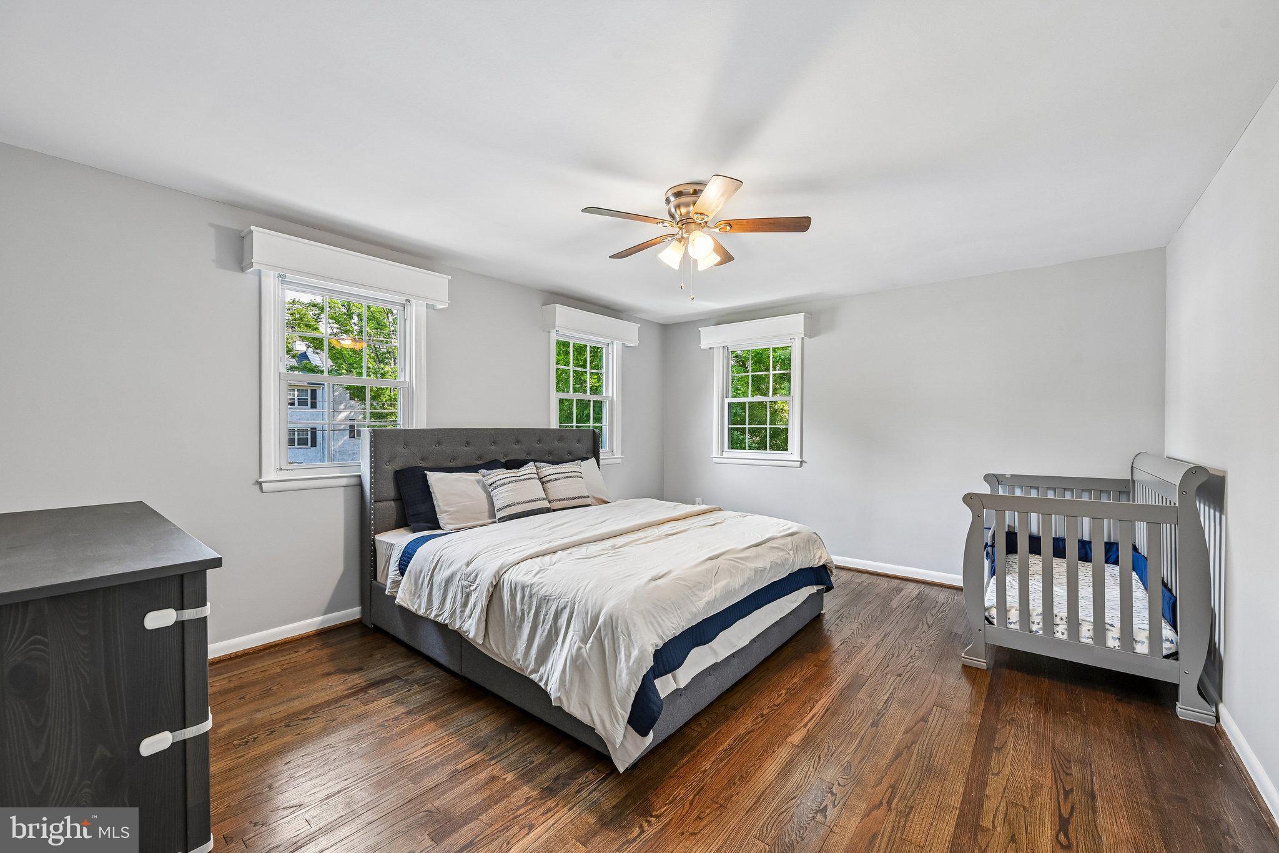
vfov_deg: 81.2
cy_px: 426
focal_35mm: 14
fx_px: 497
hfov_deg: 104.3
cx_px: 640
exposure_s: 1/13
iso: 400
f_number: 8
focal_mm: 14
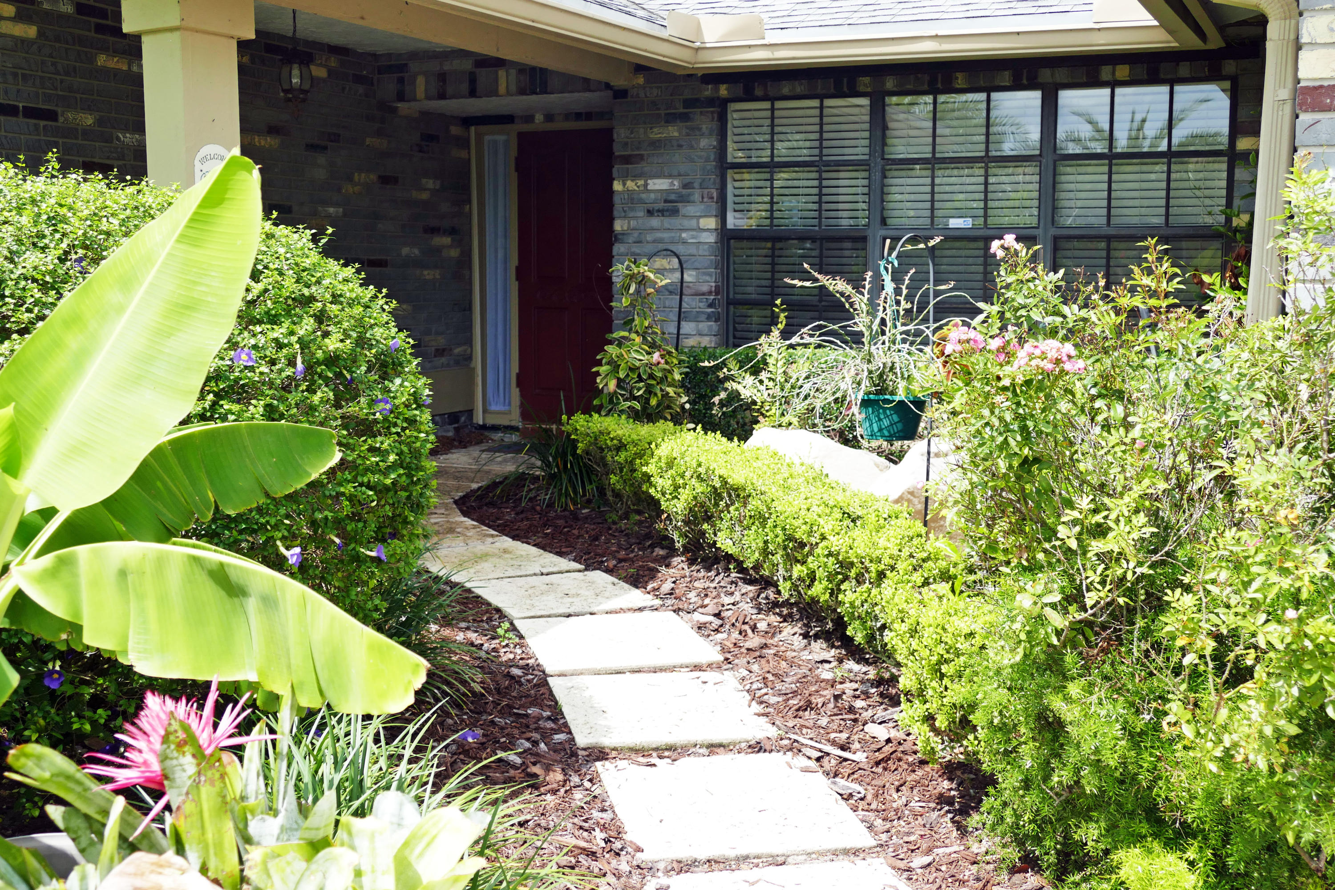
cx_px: 668
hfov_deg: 48.5
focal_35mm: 40
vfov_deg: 33.4
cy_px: 445
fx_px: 1483
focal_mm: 14.76
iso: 125
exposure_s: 1/1000
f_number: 3.2
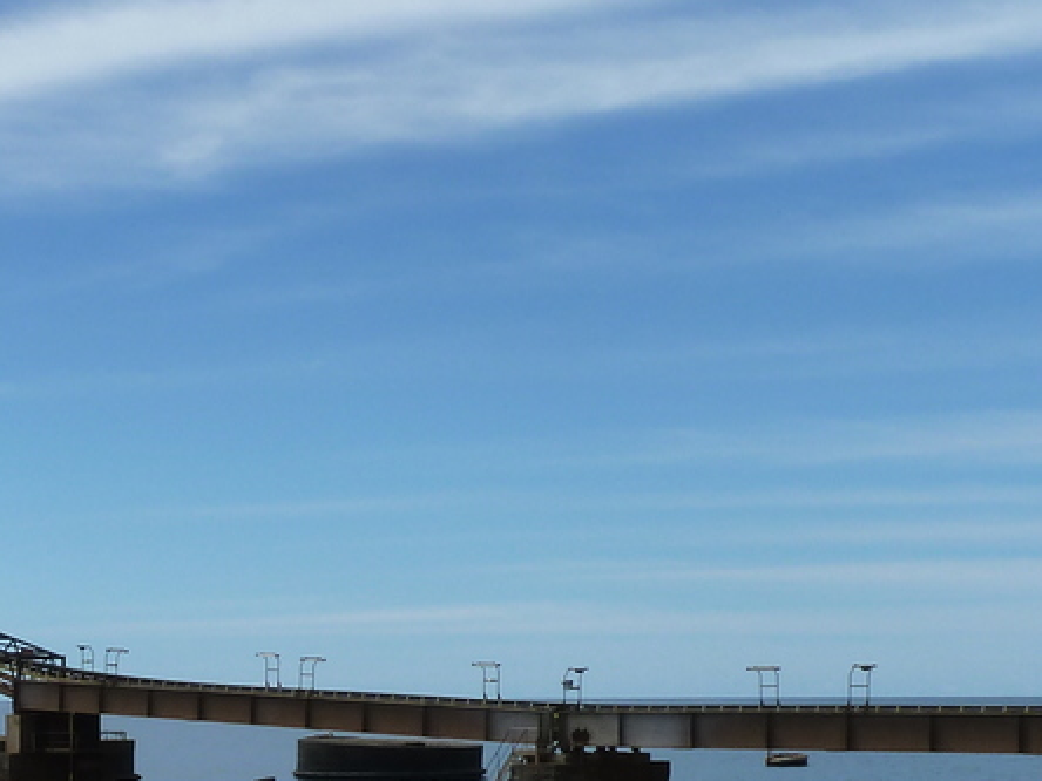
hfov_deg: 18.8
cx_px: -113
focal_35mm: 100
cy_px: 802
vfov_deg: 14.5
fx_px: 3010
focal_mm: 6.1
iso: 125
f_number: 5.6
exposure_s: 1/500
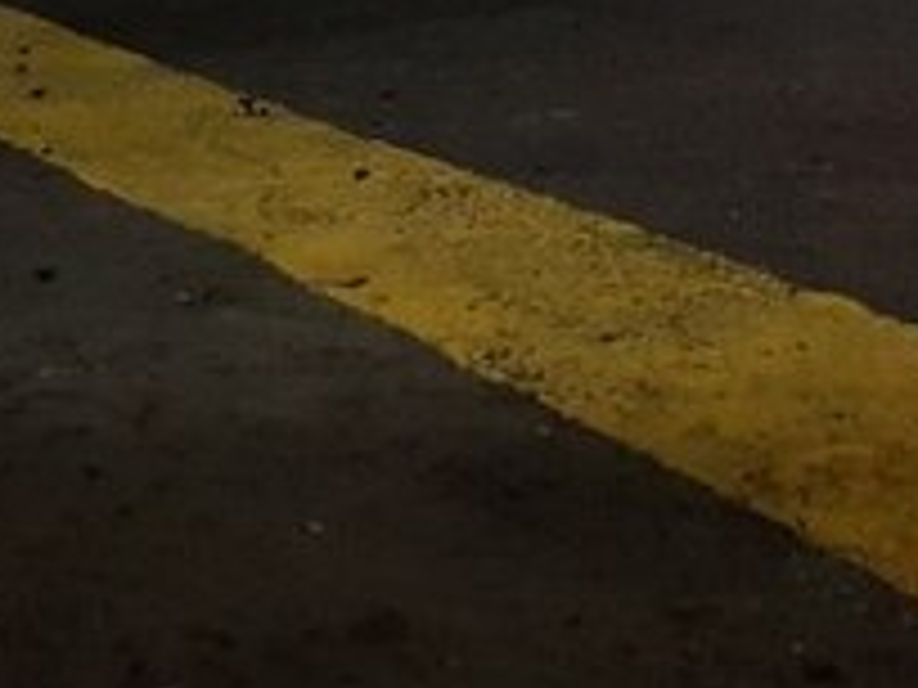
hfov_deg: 22.5
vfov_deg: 15.9
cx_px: 878
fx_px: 2228
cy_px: -380
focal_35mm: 84
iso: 640
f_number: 1.7
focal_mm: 4.3
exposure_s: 1/10
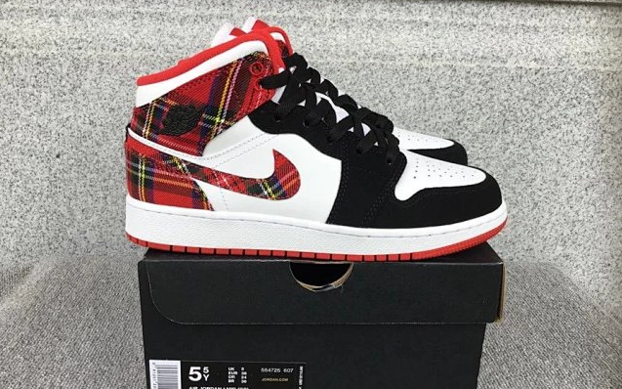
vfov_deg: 38.3
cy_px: 210
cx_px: 311
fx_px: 559
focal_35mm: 33
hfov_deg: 58.1
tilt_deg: -17.8
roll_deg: -1.5
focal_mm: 3.3
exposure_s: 1/114
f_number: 2.4
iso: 25
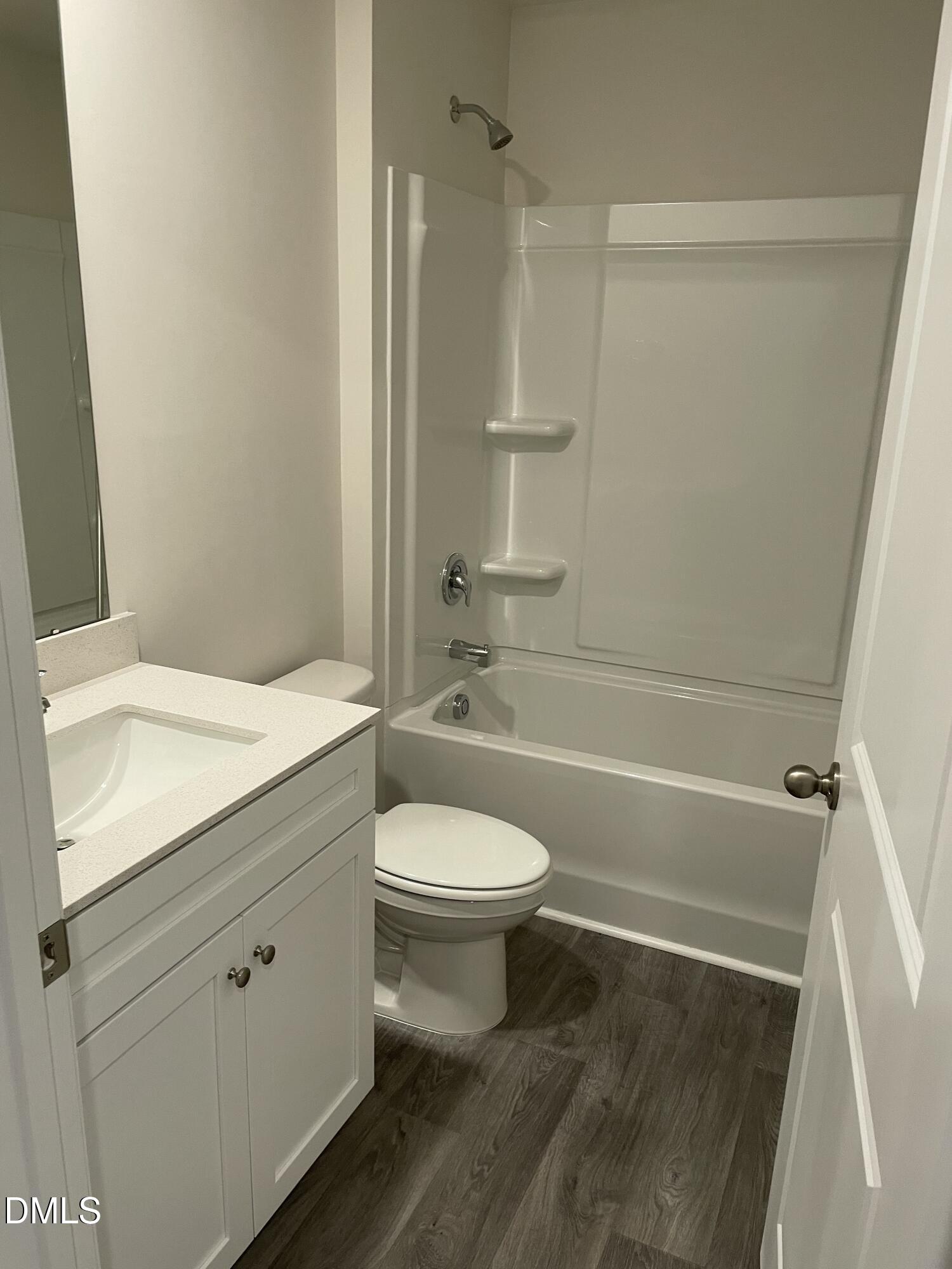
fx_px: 953
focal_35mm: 26
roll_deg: -1.5
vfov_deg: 67.3
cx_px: 476
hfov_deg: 53.1
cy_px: 634
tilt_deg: -16.3
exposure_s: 1/60
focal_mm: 4.2
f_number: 1.6
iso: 100
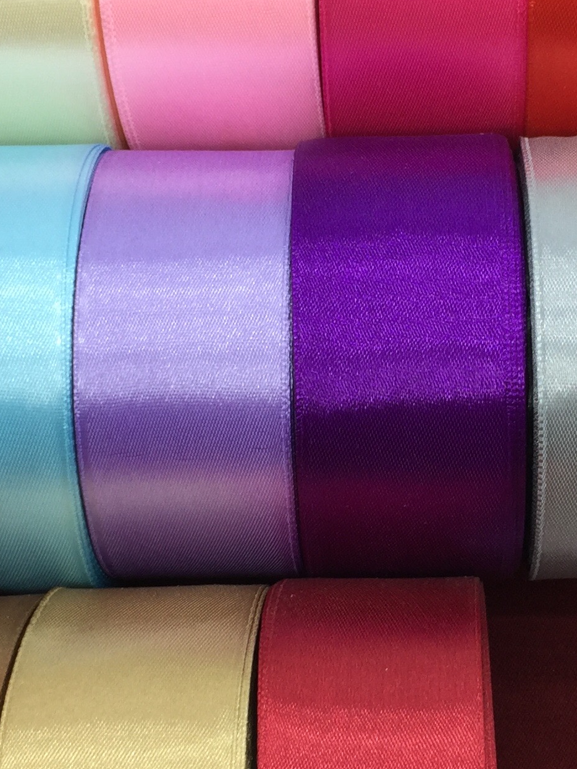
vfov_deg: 25.6
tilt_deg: -74.8
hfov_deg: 19.3
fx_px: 1689
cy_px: 421
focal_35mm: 76
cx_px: 407
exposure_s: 1/101
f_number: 2.2
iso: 32
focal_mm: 4.15
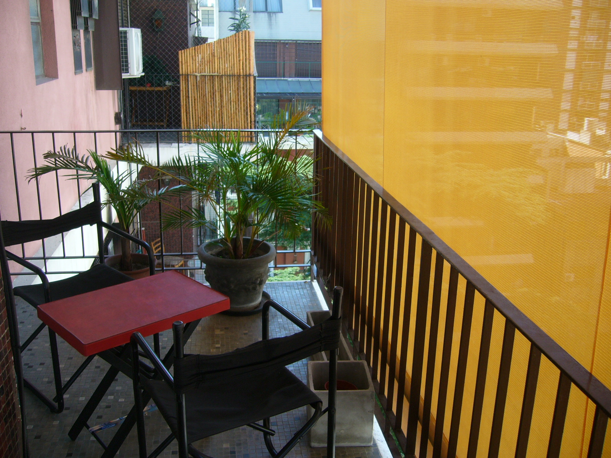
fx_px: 618
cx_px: 306
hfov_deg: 52.6
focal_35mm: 35
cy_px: 229
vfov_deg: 40.7
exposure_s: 1/125
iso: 64
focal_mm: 5.8
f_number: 2.8
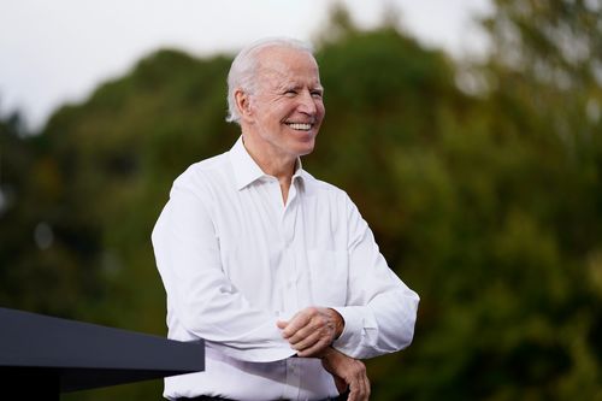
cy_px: 200
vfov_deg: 8.1
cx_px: 301
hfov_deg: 12.1
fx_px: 2842
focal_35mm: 170
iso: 200
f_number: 2.8
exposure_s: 1/640
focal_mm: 170
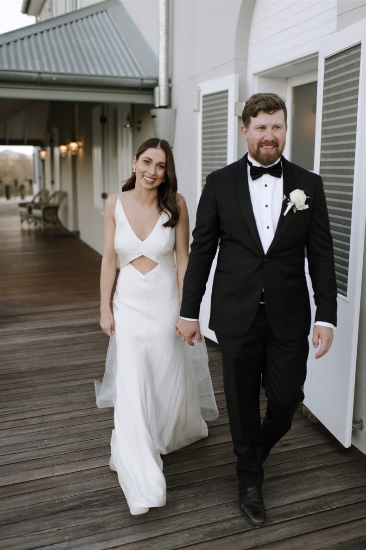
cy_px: 275
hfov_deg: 37.8
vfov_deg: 54.5
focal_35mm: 35
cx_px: 183
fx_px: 534
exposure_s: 1/800
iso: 200
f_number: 2
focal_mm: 35
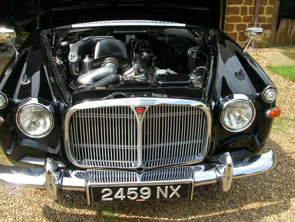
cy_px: 111
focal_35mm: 38
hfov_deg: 49.0
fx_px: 324
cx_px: 148
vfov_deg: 37.7
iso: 50
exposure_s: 1/170
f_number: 5.6
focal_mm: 5.8
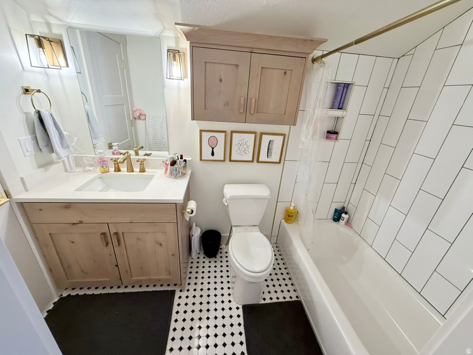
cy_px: 178
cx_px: 236
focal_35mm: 14
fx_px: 191
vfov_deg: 85.7
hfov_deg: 102.1
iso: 250
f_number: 2.2
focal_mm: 2.22
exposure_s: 1/60
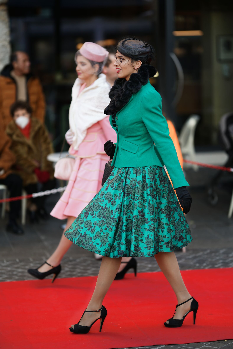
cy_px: 173
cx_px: 116
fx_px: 1029
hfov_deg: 12.9
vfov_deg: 19.3
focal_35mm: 106
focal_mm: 105
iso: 200
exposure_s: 1/640
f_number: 1.4
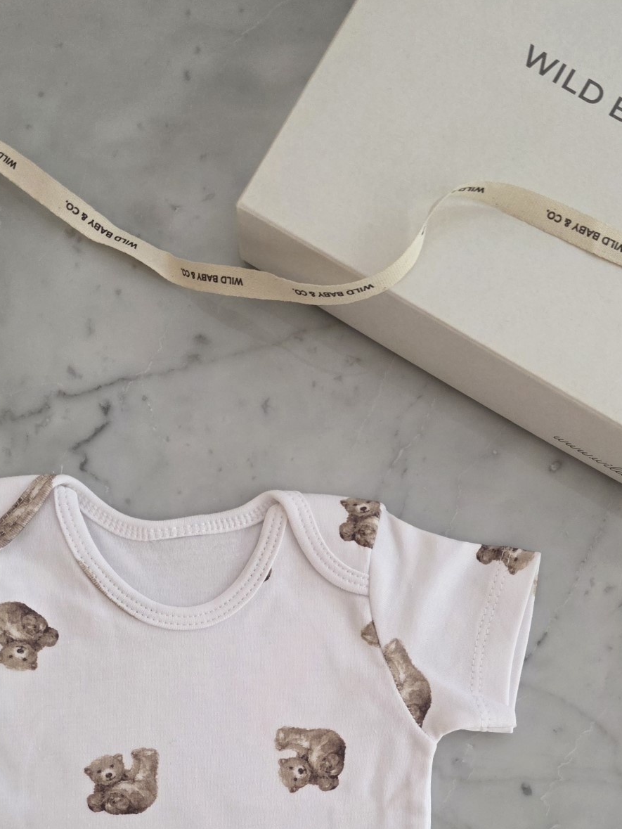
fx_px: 934
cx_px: 303
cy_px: 695
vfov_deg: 44.8
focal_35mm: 39
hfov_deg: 36.8
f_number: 1.7
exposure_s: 1/101
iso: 320
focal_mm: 6.3
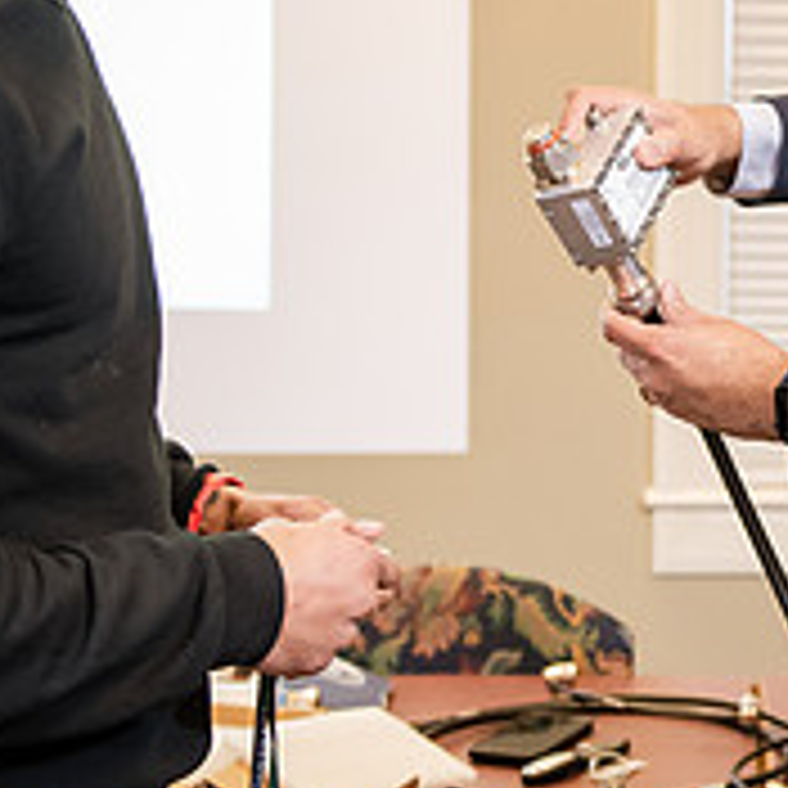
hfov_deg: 18.8
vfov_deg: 19.1
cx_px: 770
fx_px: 2318
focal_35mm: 90
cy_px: 178
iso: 1250
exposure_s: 1/160
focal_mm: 32
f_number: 3.2
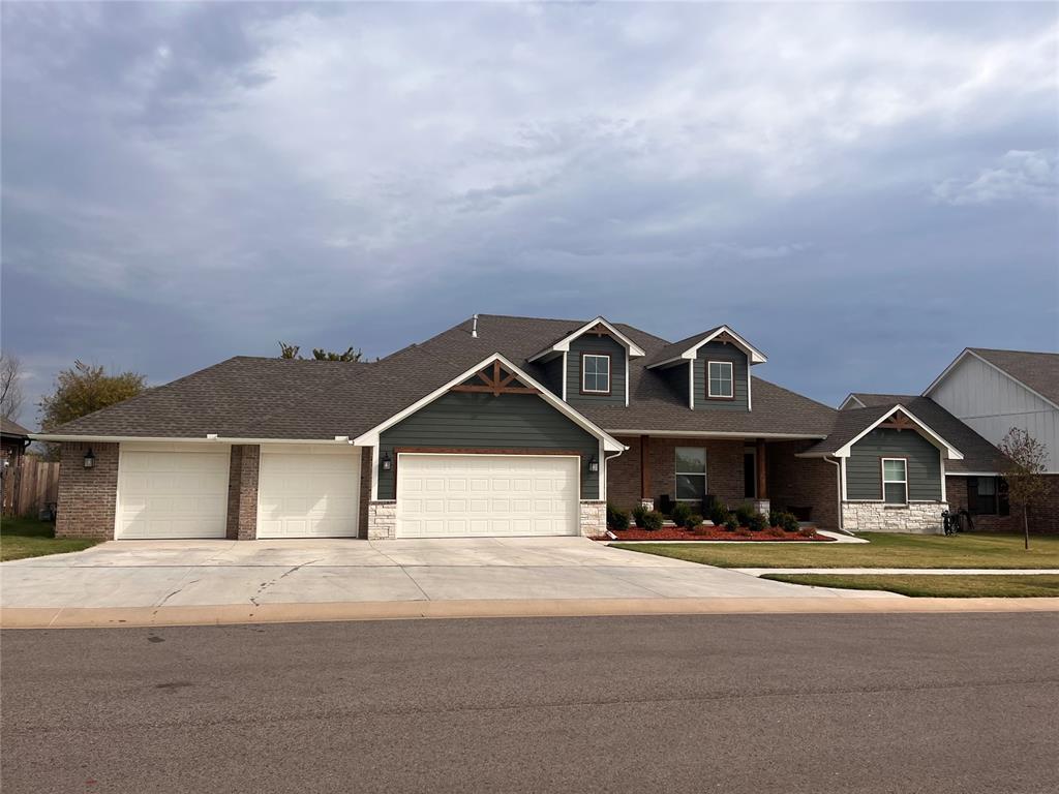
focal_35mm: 26
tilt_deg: +4.2
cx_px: 530
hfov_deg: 67.3
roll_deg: -1.4
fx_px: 795
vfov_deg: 53.1
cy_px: 397
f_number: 1.6
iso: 50
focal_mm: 5.1
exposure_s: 1/6494
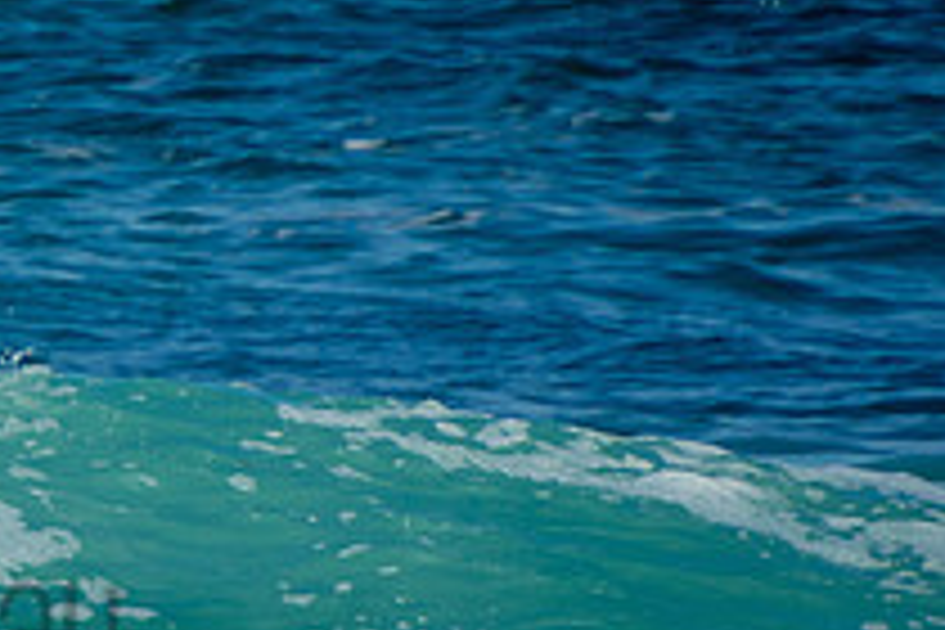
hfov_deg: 1.2
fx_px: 43572
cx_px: -356
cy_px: 565
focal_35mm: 1660
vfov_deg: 0.8
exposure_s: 1/2000
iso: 280
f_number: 5.6
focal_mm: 400
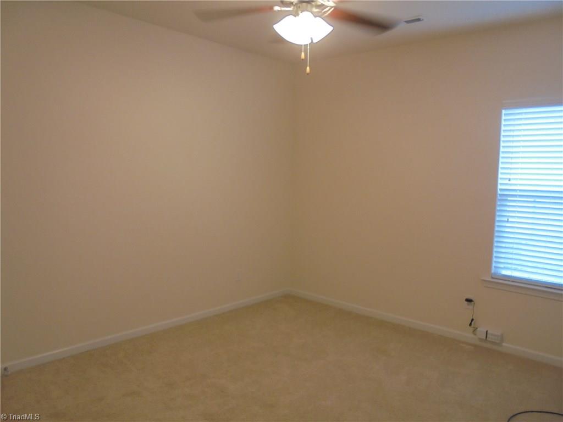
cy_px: 211
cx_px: 282
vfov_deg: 53.1
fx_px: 423
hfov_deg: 67.3
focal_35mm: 26
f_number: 3.5
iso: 250
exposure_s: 1/30
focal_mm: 4.6
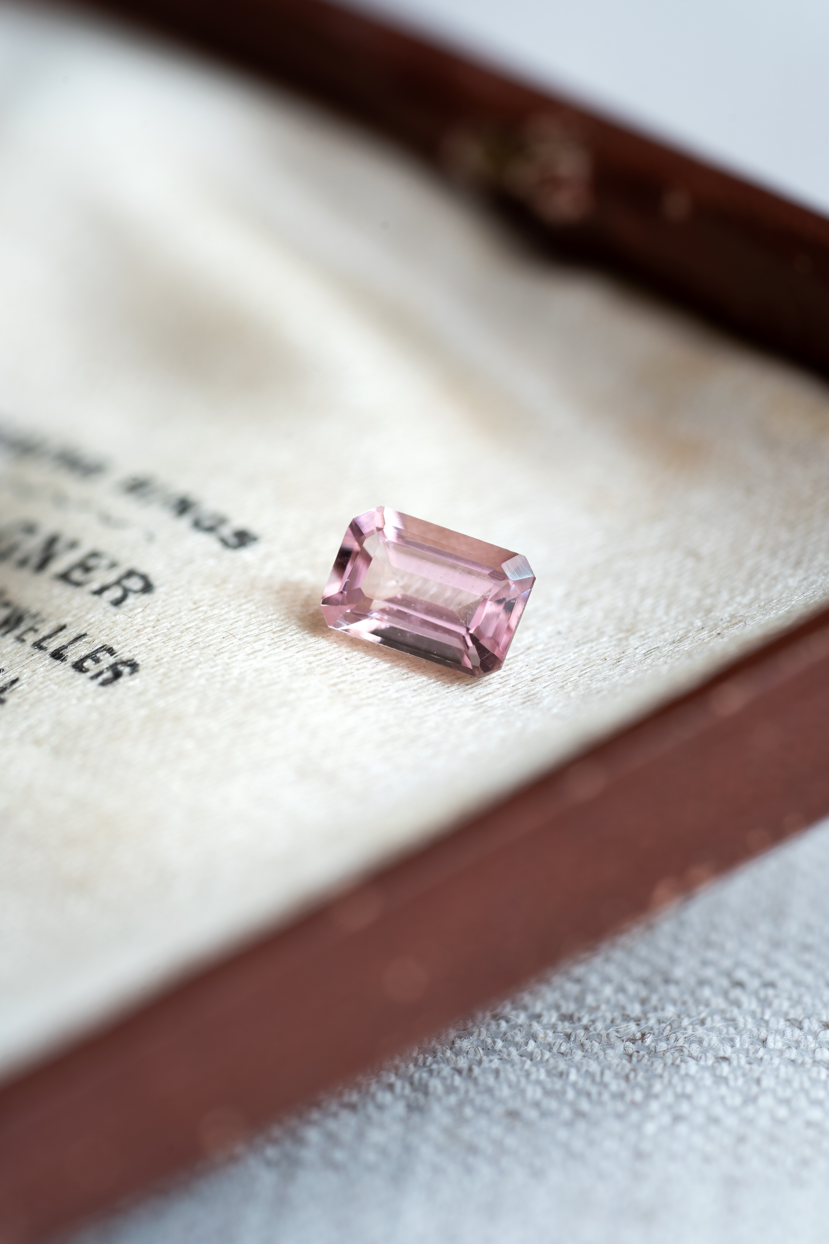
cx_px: 414
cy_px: 622
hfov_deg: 15.2
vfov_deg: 22.6
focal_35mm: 90
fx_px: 3109
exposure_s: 1/8
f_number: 6.3
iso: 100
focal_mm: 90
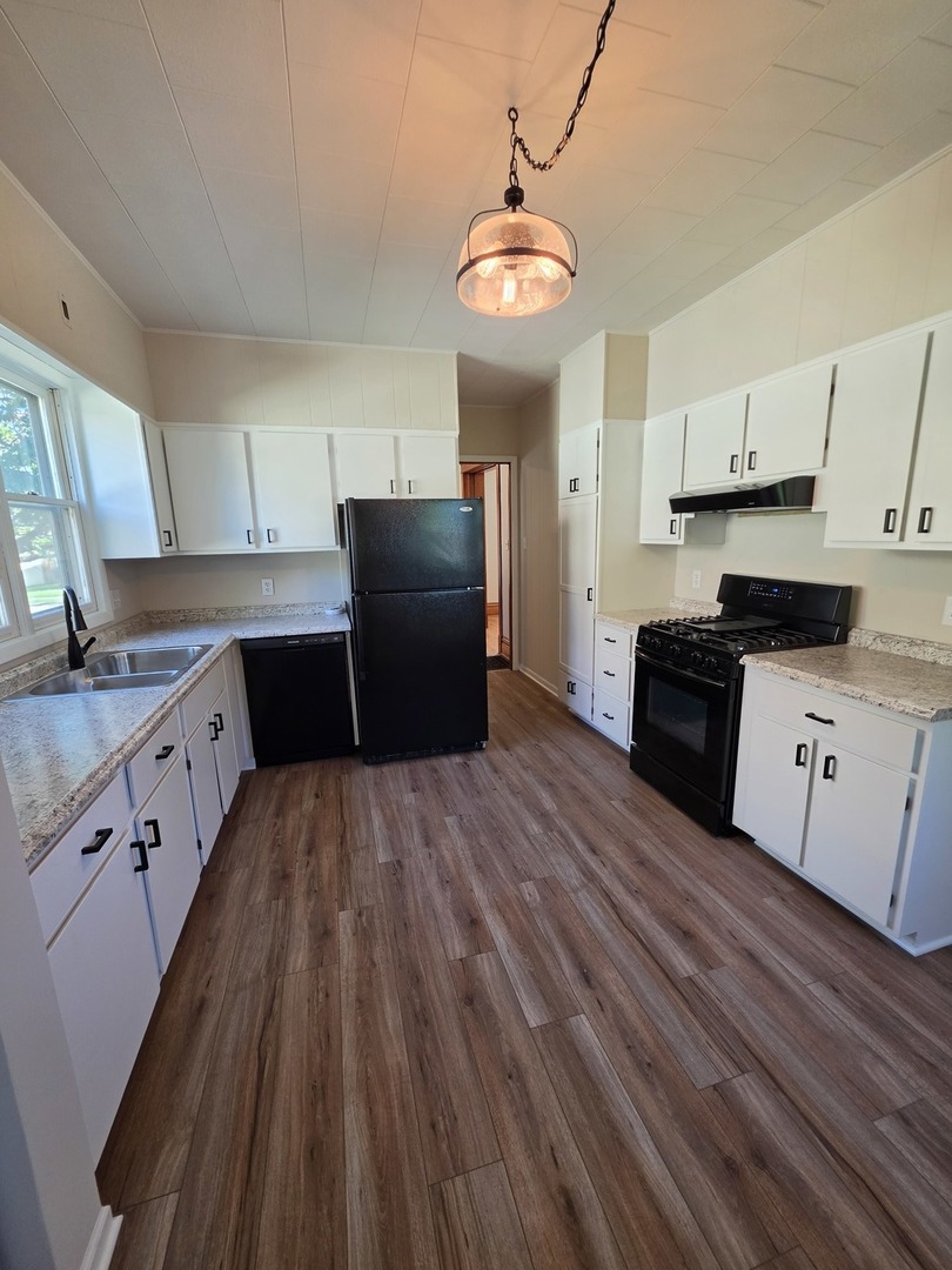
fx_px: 477
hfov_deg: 89.9
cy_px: 635
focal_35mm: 13
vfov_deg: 106.2
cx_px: 476
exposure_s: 1/120
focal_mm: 2.2
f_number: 1.9
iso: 125
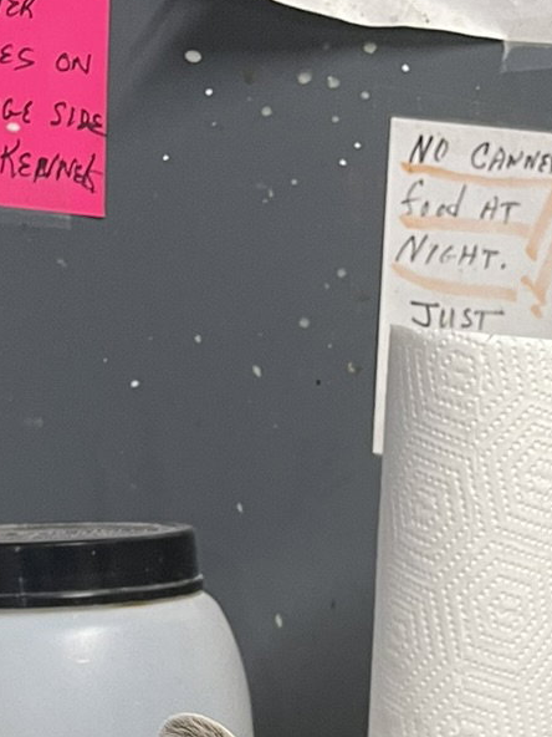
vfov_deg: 18.7
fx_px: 1914
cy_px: 1167
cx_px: 531
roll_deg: -5.8
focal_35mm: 90
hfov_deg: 16.1
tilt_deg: -22.5
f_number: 1.6
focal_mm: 4.2
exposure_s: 1/60
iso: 125
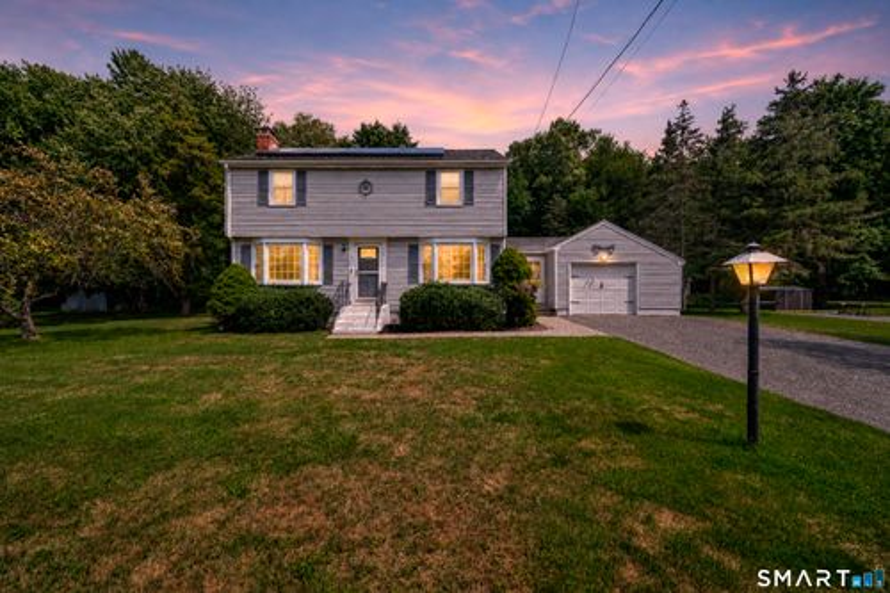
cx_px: 445
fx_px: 346
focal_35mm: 14
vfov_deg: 81.2
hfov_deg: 104.3
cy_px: 296
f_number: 9
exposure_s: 1/1250
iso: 640
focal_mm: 14
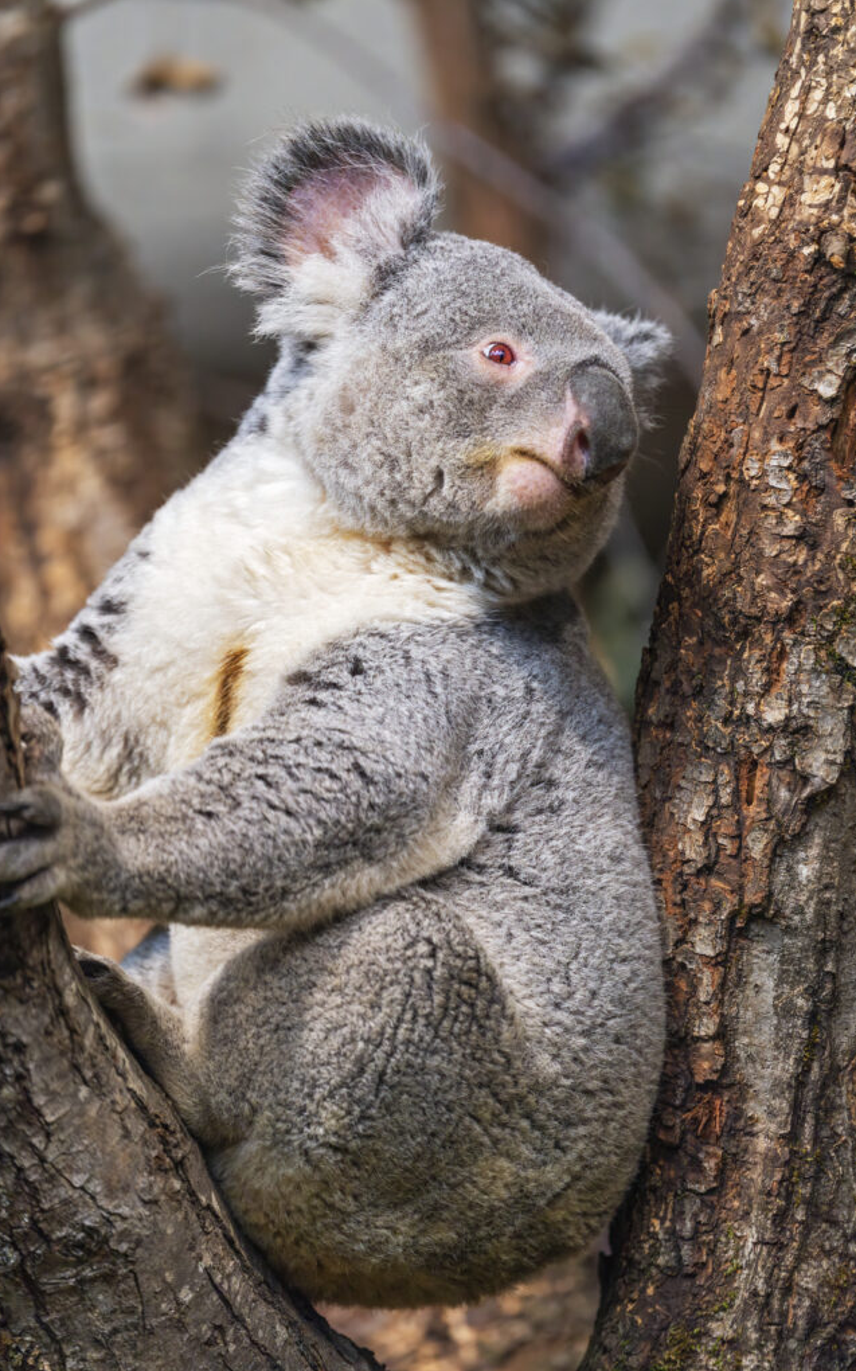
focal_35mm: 307
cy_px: 684
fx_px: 11466
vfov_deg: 6.8
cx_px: 400
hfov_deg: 4.3
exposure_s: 1/640
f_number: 4
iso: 2200
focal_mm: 300
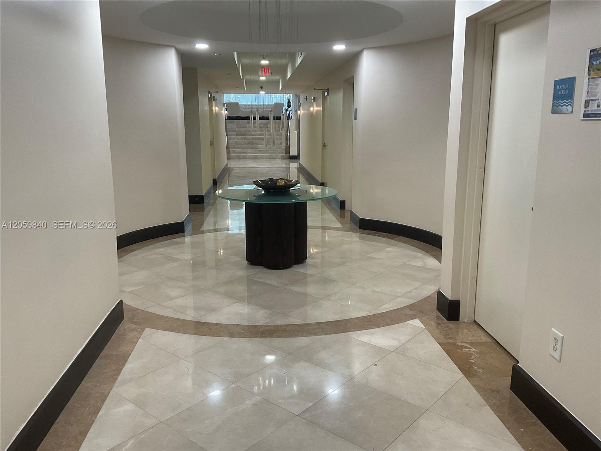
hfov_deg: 61.7
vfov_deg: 48.2
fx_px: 503
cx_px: 300
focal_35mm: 29
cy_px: 226
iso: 64
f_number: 1.8
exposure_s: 1/60
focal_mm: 3
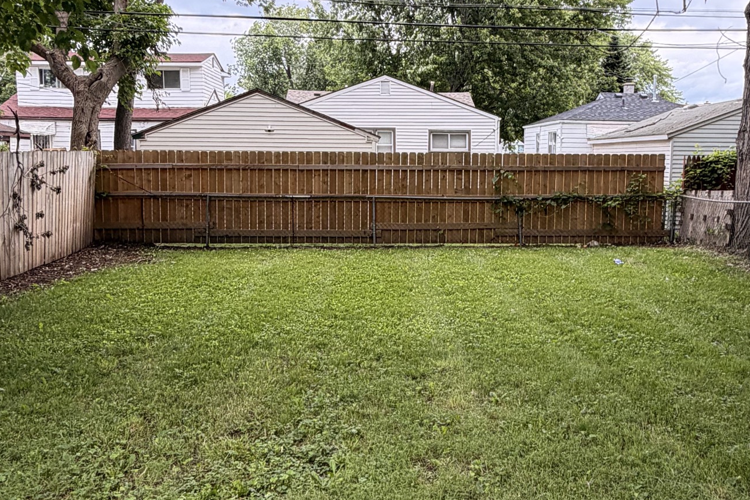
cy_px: 236
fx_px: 750
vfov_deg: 36.9
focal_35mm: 36
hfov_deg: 53.0
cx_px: 425
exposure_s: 1/168
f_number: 2.2
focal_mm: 2.22
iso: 50
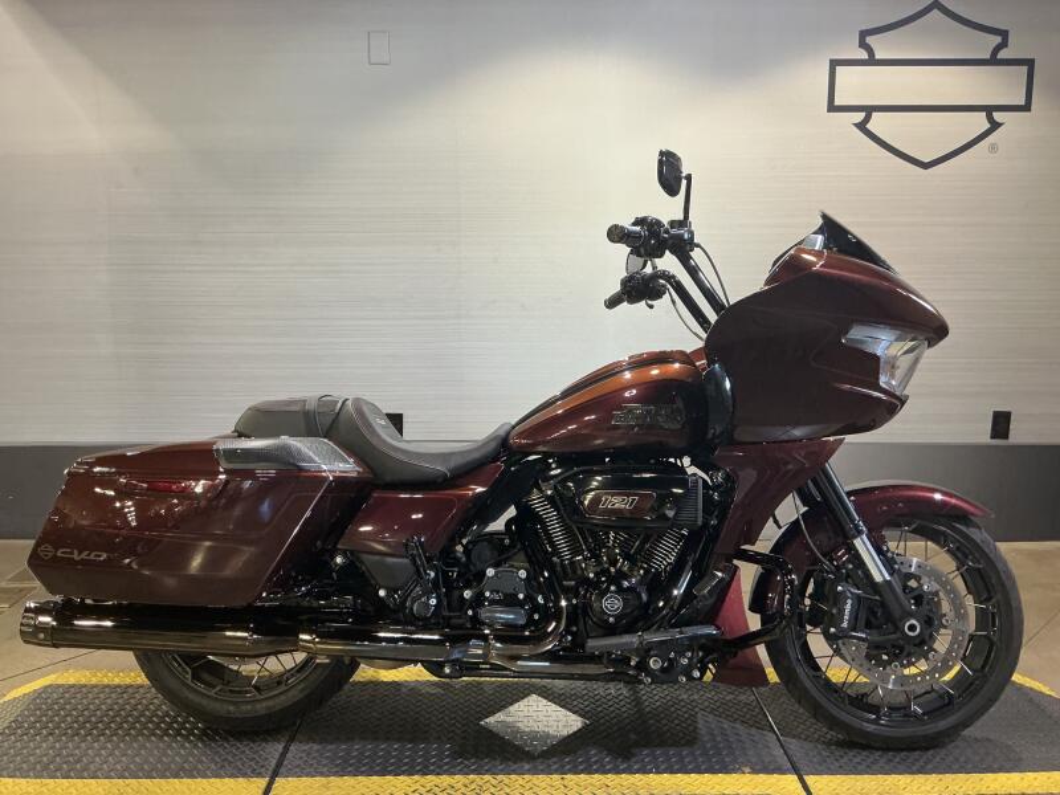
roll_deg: +0.2
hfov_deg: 61.7
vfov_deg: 48.2
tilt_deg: -11.0
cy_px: 398
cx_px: 530
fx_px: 888
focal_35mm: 29
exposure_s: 1/60
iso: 100
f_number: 1.8
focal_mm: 3
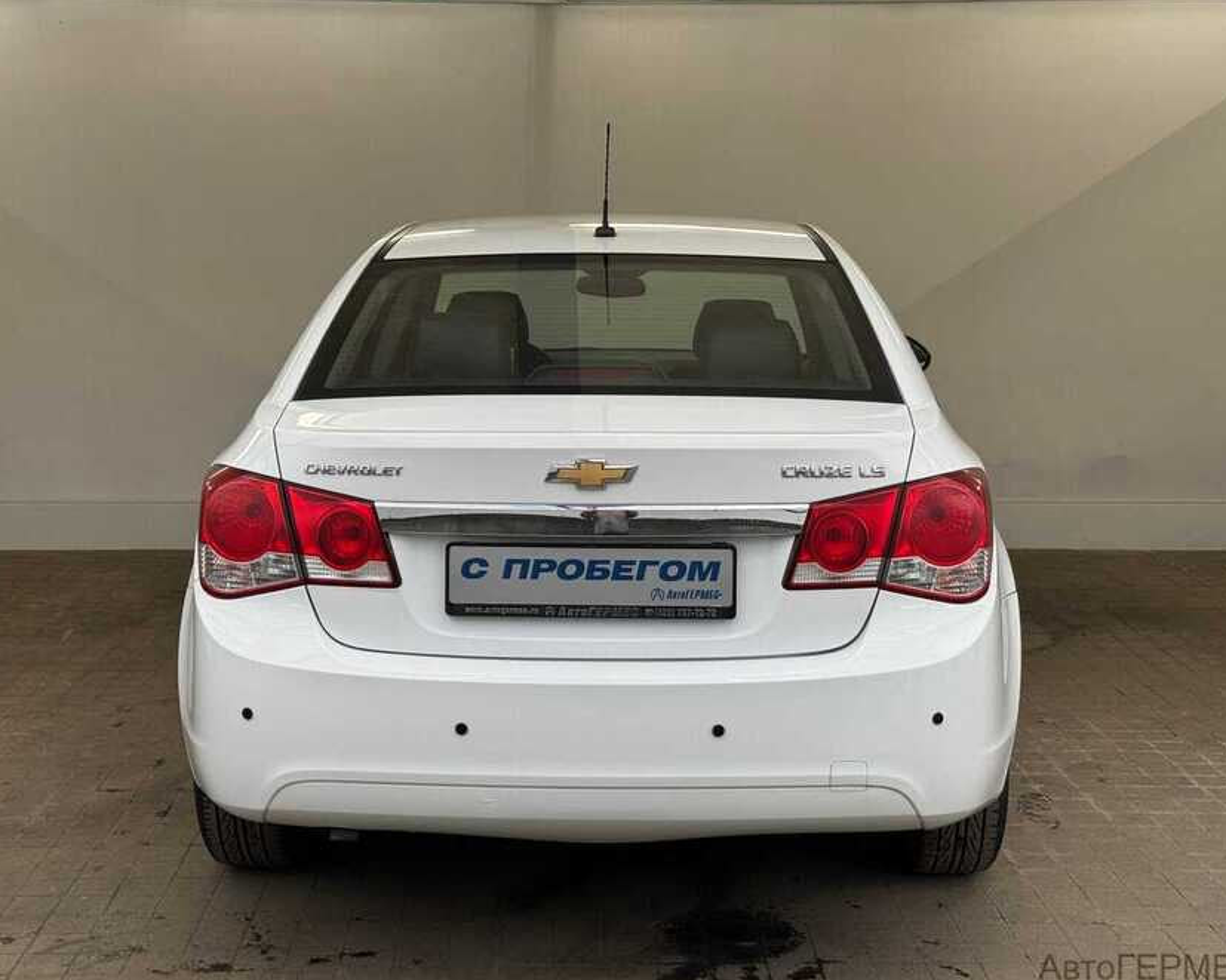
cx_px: 608
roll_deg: -1.0
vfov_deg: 29.7
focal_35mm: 51
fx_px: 1850
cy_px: 496
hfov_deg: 36.7
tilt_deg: -9.0
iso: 64
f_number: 1.78
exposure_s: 1/593
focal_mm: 6.76
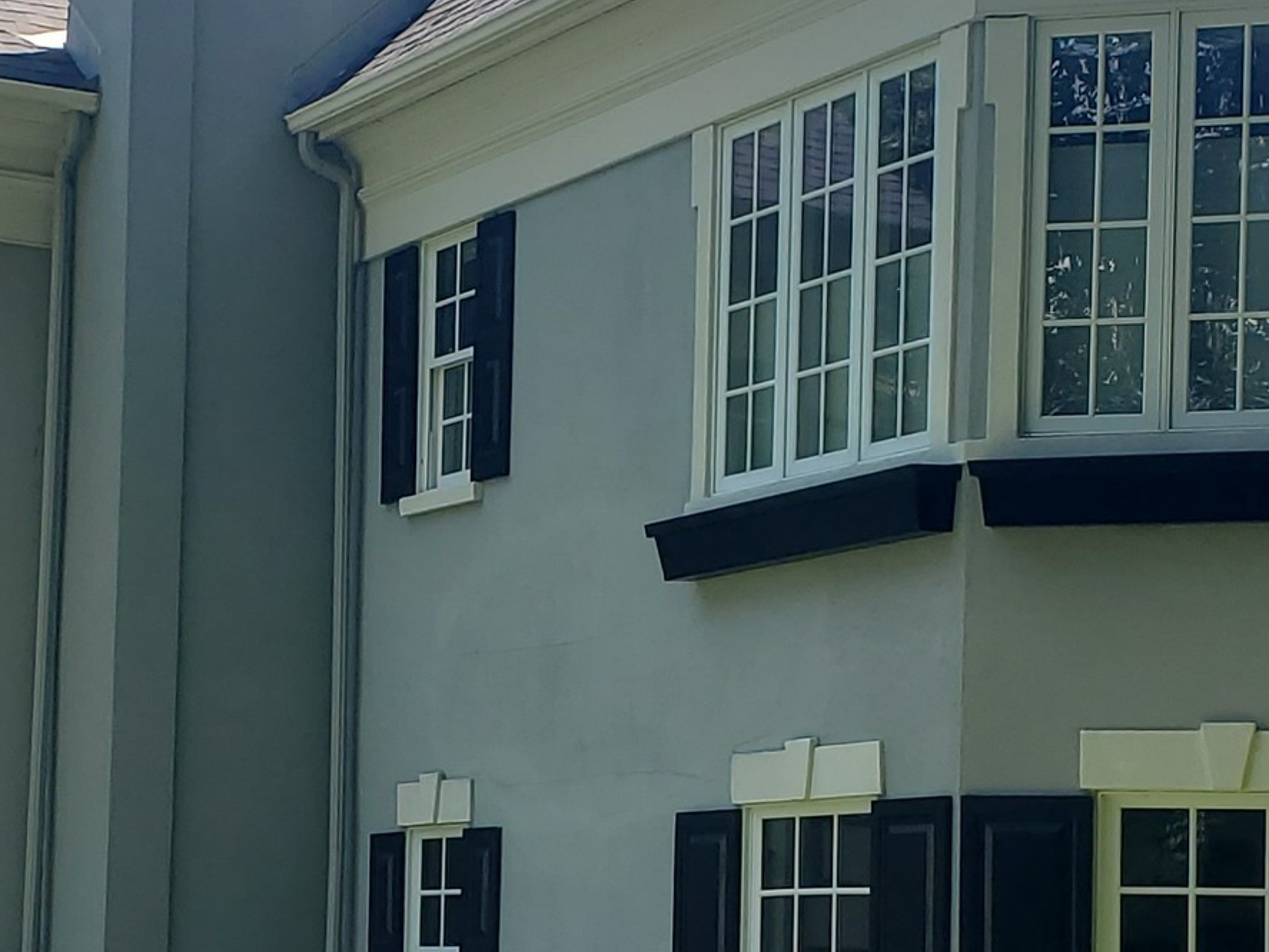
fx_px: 3301
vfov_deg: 16.3
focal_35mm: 90
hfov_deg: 21.8
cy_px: 718
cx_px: 599
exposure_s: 1/507
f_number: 2.4
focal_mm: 4.3
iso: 50
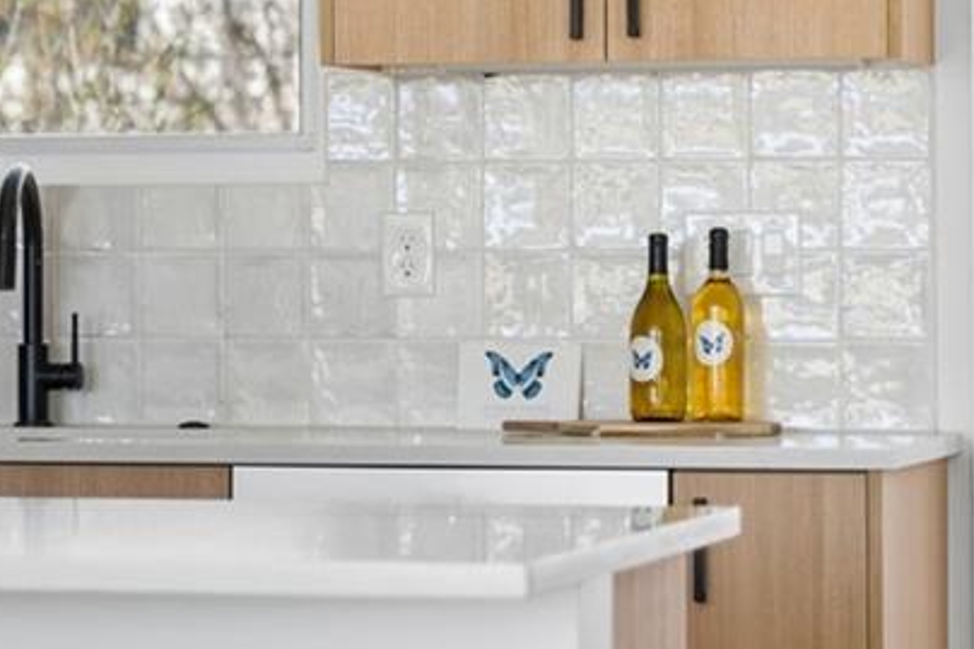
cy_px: 353
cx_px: -287
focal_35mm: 198
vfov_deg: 6.9
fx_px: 5355
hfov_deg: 10.2
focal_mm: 50
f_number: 1.8
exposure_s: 1/500
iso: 500
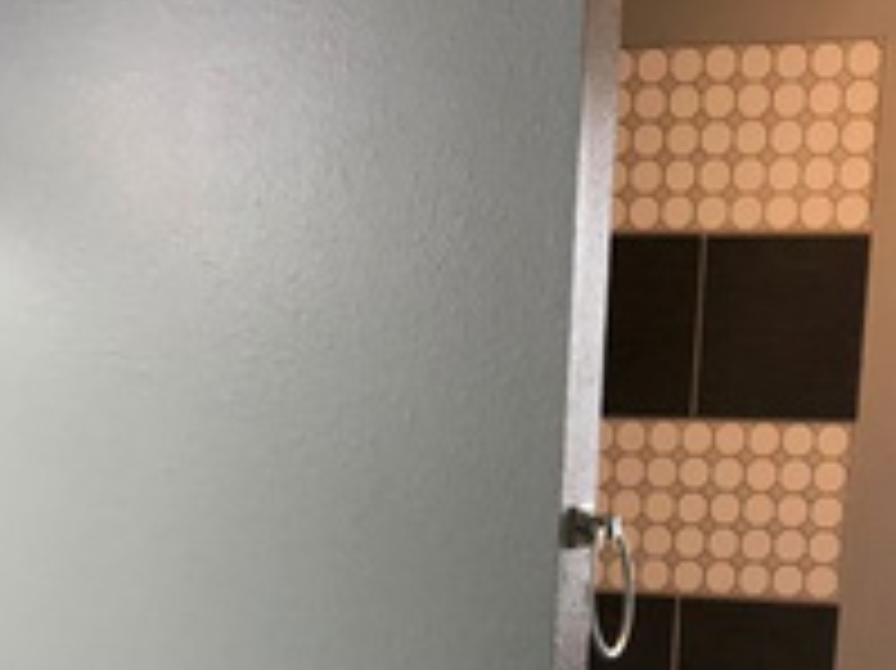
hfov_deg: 21.7
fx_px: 2328
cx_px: 266
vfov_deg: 15.0
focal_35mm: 90
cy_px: 1043
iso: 25
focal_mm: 3.99
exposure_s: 1/40
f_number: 1.8
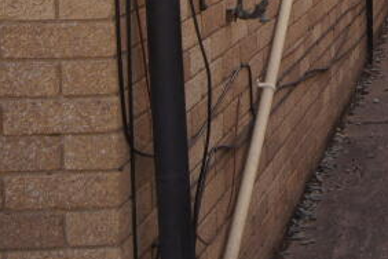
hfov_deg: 17.3
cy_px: -88
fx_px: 1175
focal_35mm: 109
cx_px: 548
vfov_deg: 12.2
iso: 100
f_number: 5.6
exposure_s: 1/160
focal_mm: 20
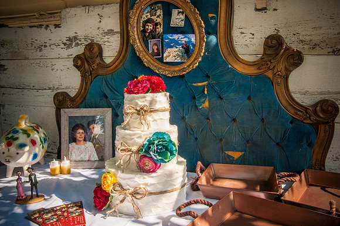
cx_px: 170
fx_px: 264
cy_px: 113
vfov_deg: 46.4
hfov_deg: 65.5
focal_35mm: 28
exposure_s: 1/160
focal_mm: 28
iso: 200
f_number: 13
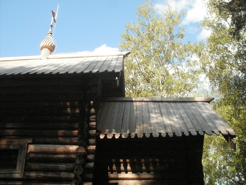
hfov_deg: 49.0
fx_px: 270
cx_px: 123
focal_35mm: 38
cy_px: 92
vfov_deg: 37.7
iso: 400
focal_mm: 6.3
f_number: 8.4
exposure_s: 1/350
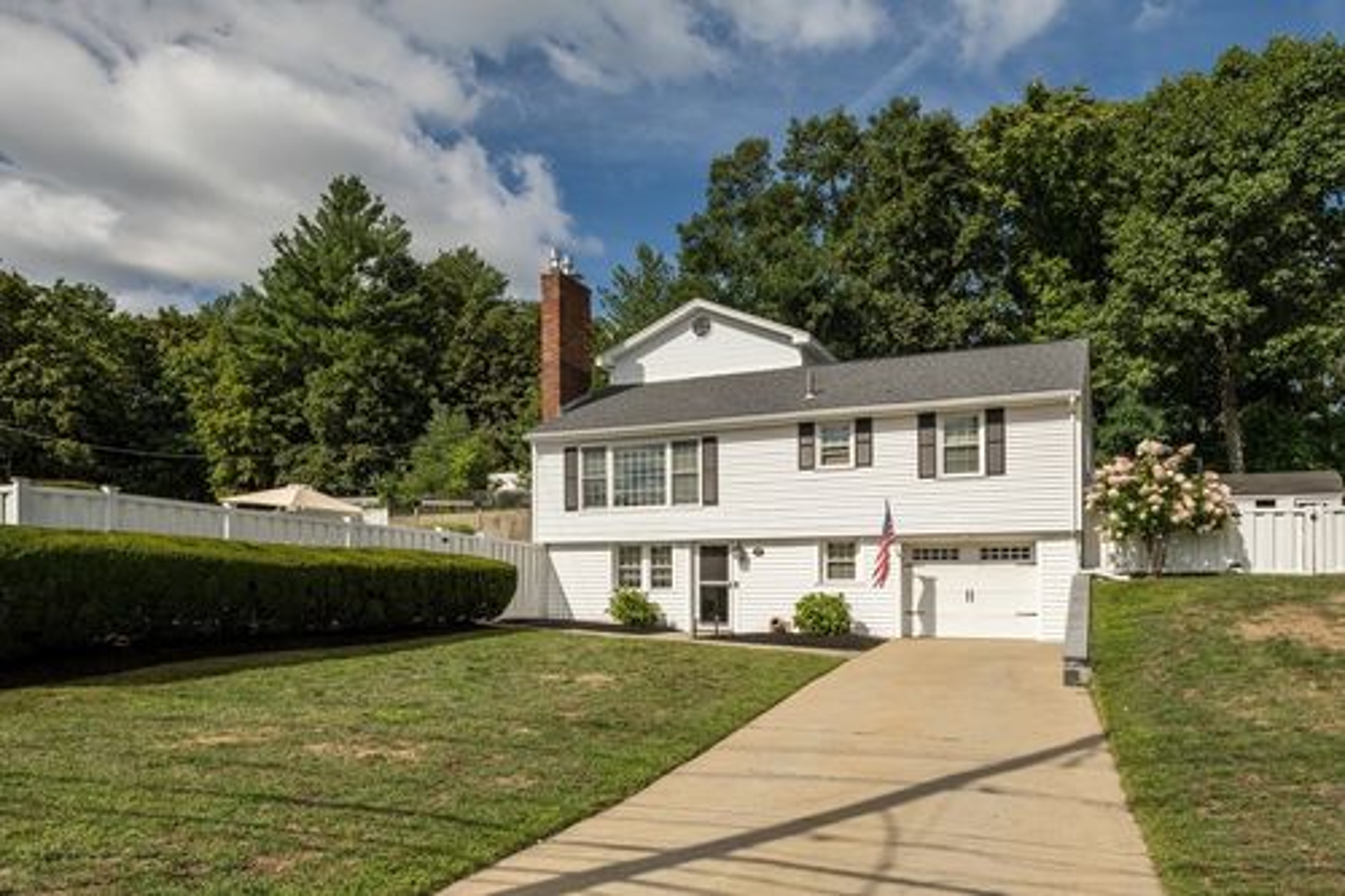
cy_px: 448
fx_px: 896
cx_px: 672
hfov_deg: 73.8
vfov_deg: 53.1
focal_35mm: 24
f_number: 18
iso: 64
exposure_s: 1/100
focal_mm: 24
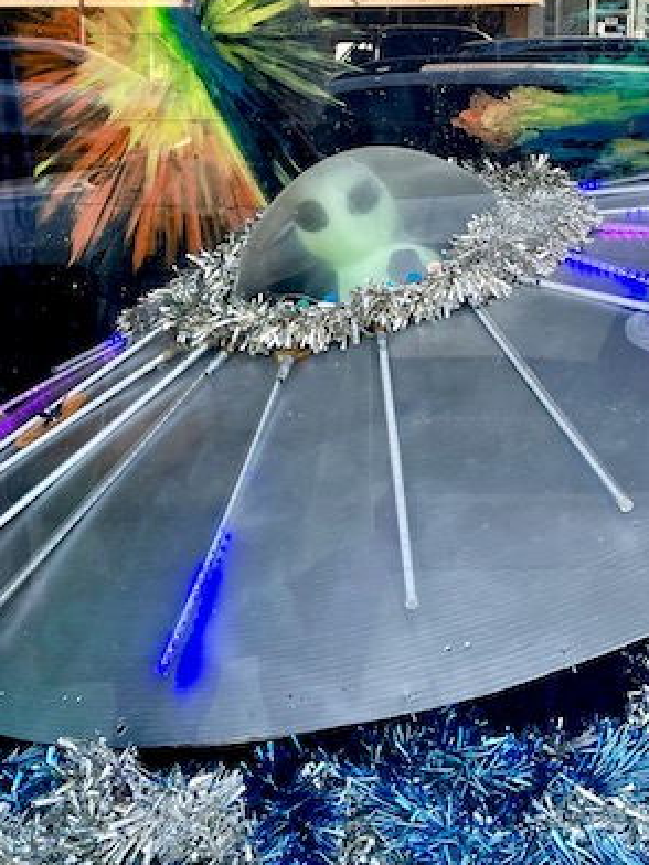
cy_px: 214
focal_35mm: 53
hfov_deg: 27.5
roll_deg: -0.6
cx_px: 307
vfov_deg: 35.4
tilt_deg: -6.6
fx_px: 1325
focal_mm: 5.1
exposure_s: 1/432
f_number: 1.6
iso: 32
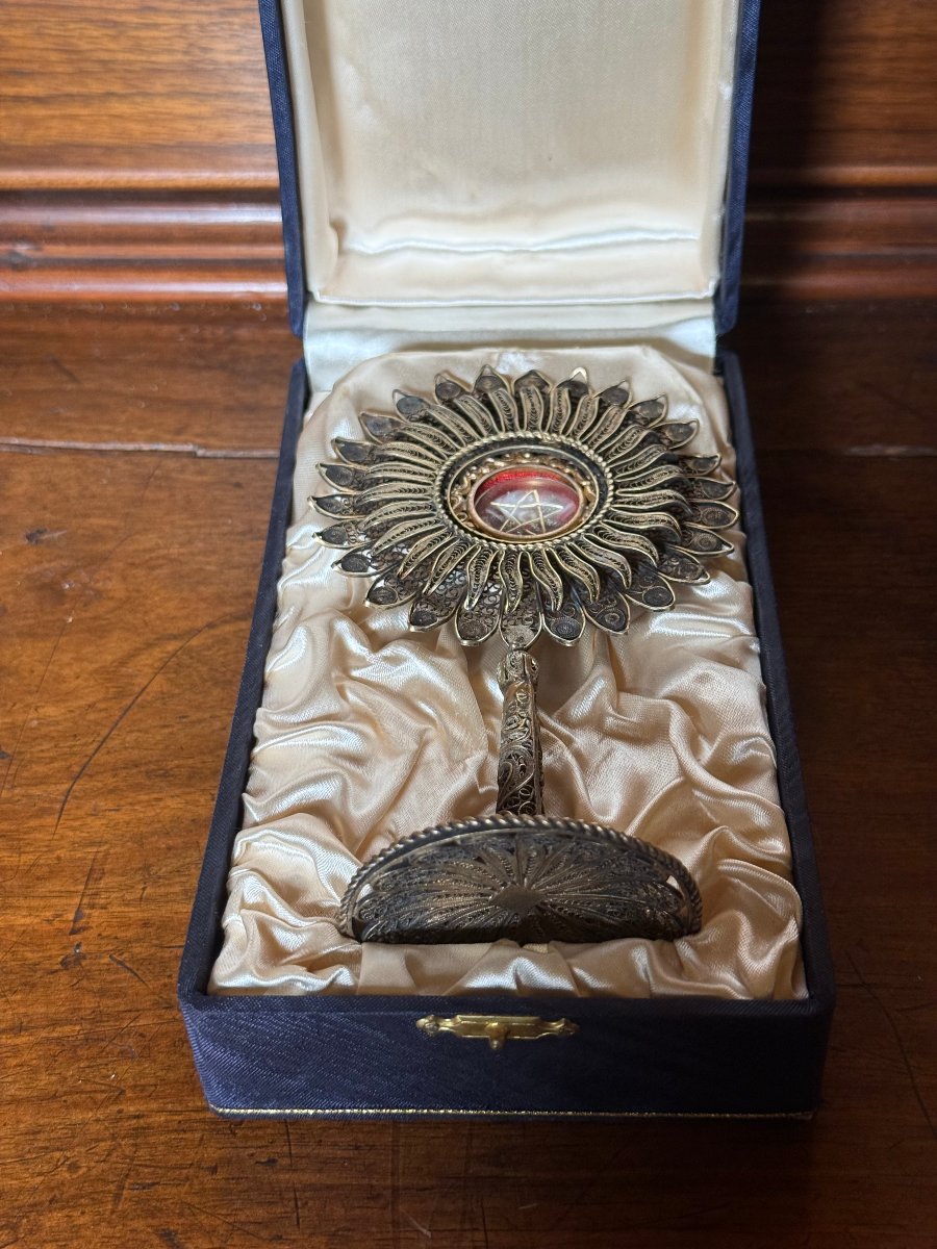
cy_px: 624
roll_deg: +2.7
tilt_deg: -40.1
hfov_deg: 30.3
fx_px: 1732
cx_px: 468
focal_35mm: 48
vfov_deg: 39.7
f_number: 1.78
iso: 100
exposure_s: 1/85
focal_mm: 6.76
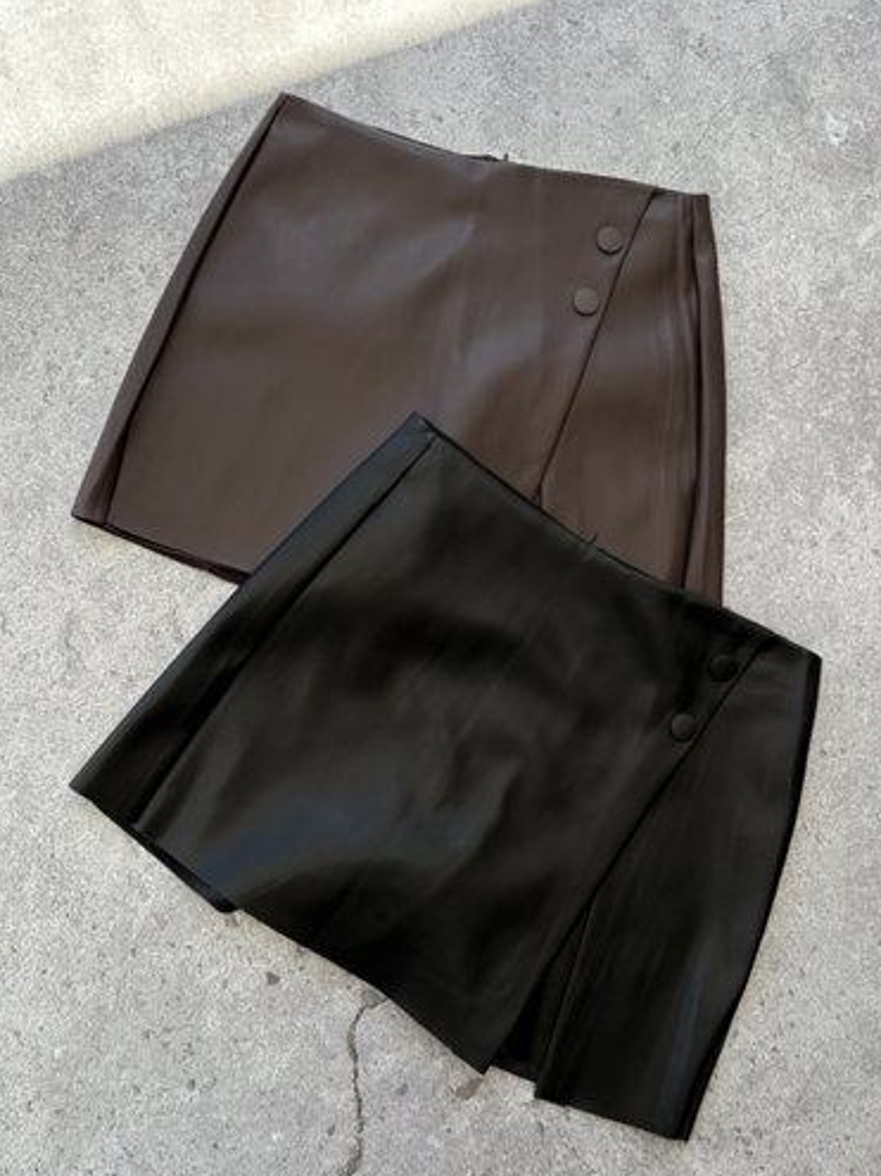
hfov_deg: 49.7
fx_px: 951
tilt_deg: -82.7
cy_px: 588
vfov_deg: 63.5
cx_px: 425
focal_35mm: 28
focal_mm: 5.96
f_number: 1.6
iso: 50
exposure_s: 1/1016
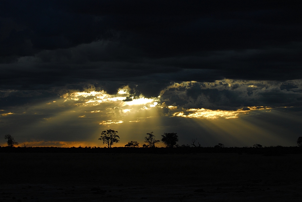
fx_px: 882
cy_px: 101
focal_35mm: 105
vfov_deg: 13.1
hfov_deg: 19.4
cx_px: 151
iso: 200
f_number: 2.8
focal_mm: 70
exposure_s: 1/4000
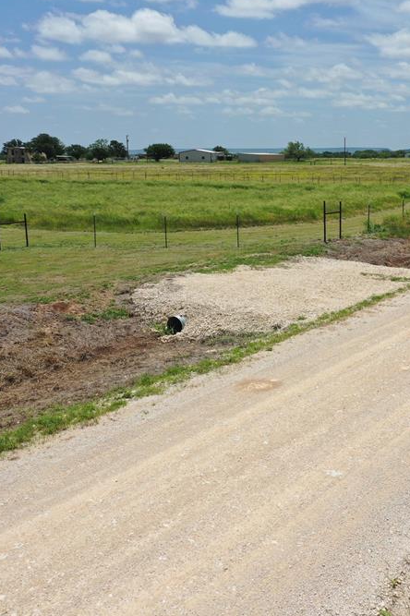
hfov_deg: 30.7
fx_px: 735
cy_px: 303
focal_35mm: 43
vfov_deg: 45.4
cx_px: 303
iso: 100
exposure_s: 1/640
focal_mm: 10.26
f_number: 6.3
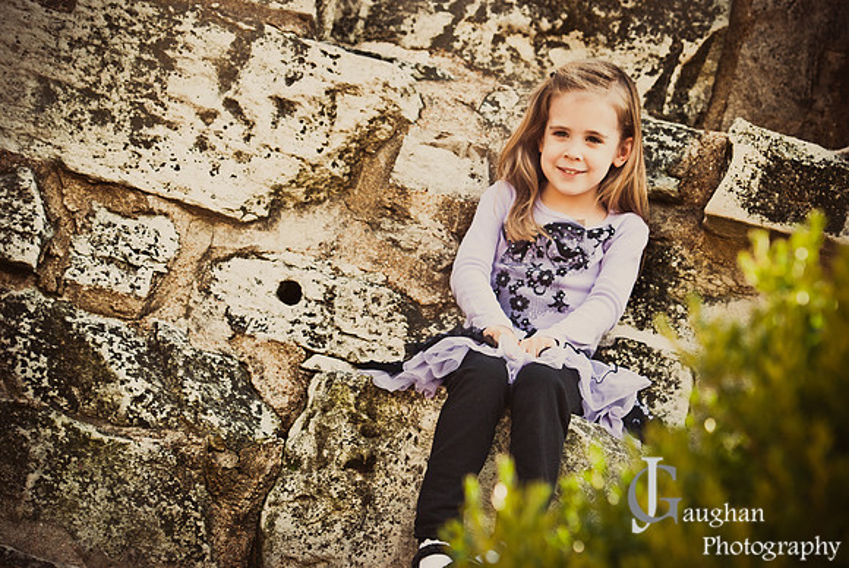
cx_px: 424
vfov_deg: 9.4
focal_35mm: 147
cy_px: 284
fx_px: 3470
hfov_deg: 13.9
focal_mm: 98
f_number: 3.2
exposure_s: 1/400
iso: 250
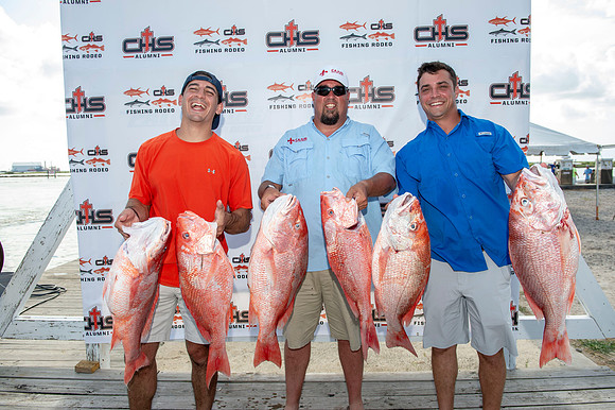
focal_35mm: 27
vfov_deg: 47.9
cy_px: 205
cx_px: 308
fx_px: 461
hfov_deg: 67.4
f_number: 5
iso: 50
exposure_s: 1/250
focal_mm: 27
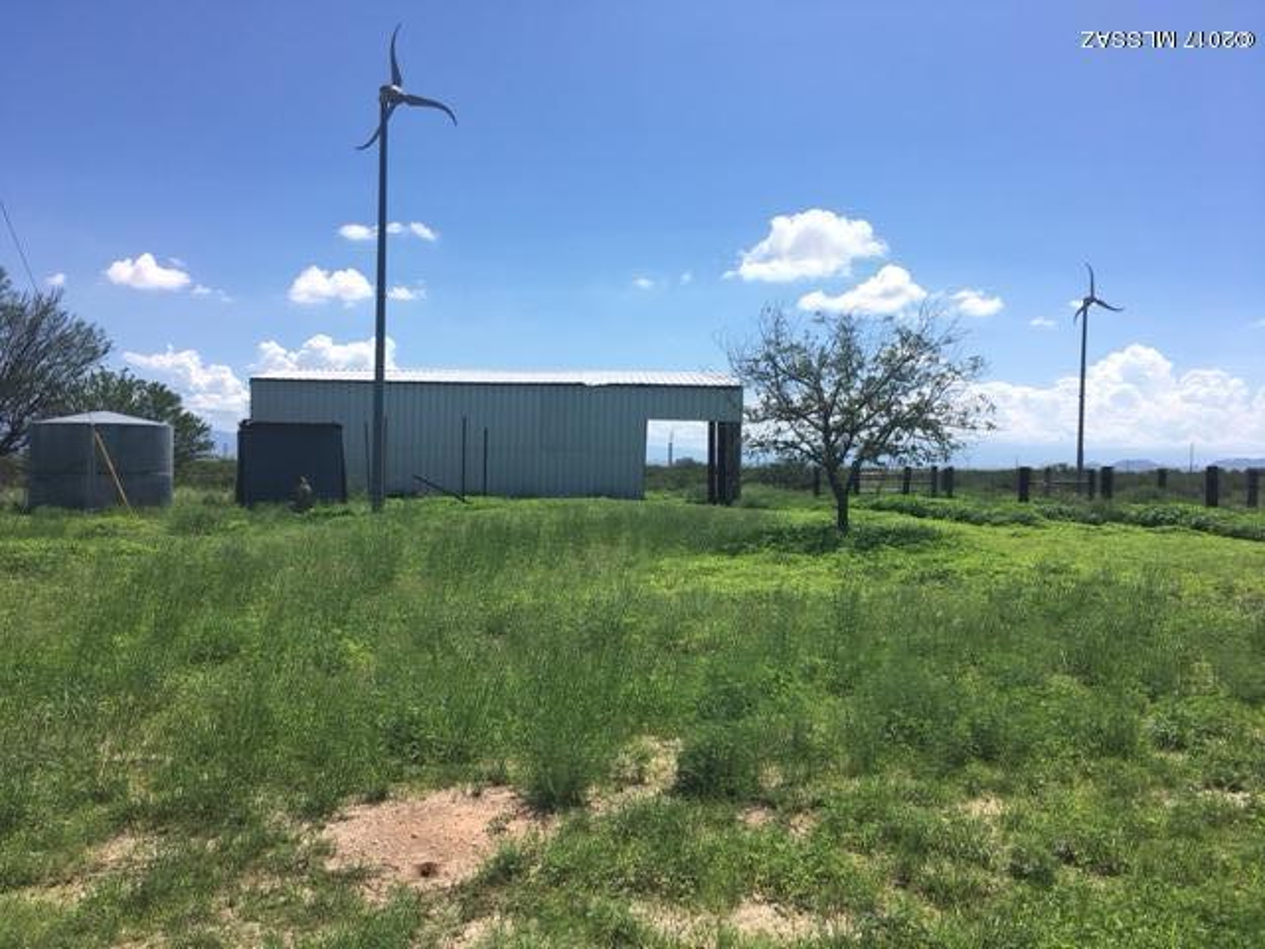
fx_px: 1060
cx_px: 632
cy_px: 474
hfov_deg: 61.7
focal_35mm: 29
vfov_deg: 48.2
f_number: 2.2
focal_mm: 4.15
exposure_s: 1/2404
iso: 25
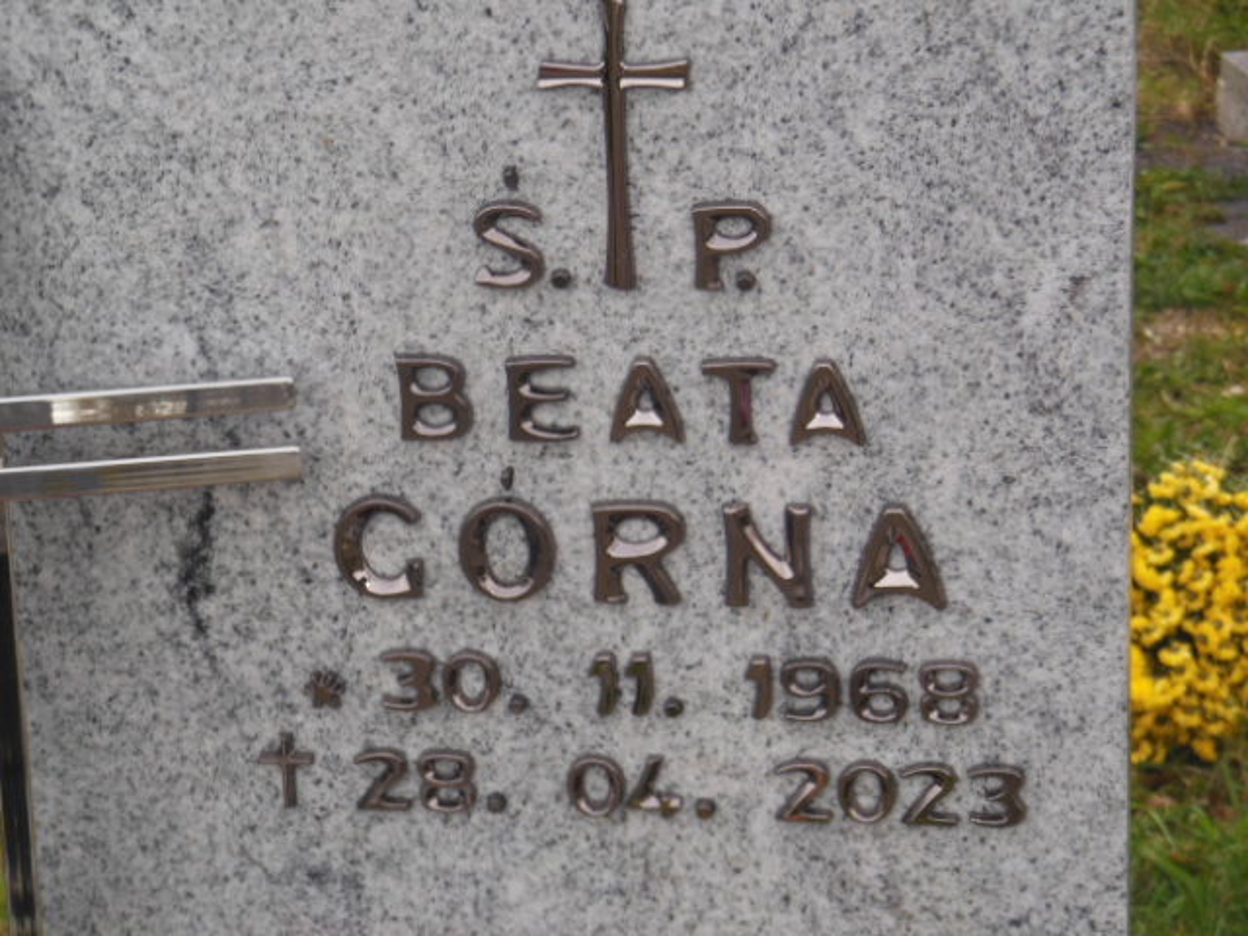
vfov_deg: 13.3
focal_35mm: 111
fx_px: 4002
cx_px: 624
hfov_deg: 17.7
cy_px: 468
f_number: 4.8
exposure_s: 1/60
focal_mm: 19.7
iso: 125
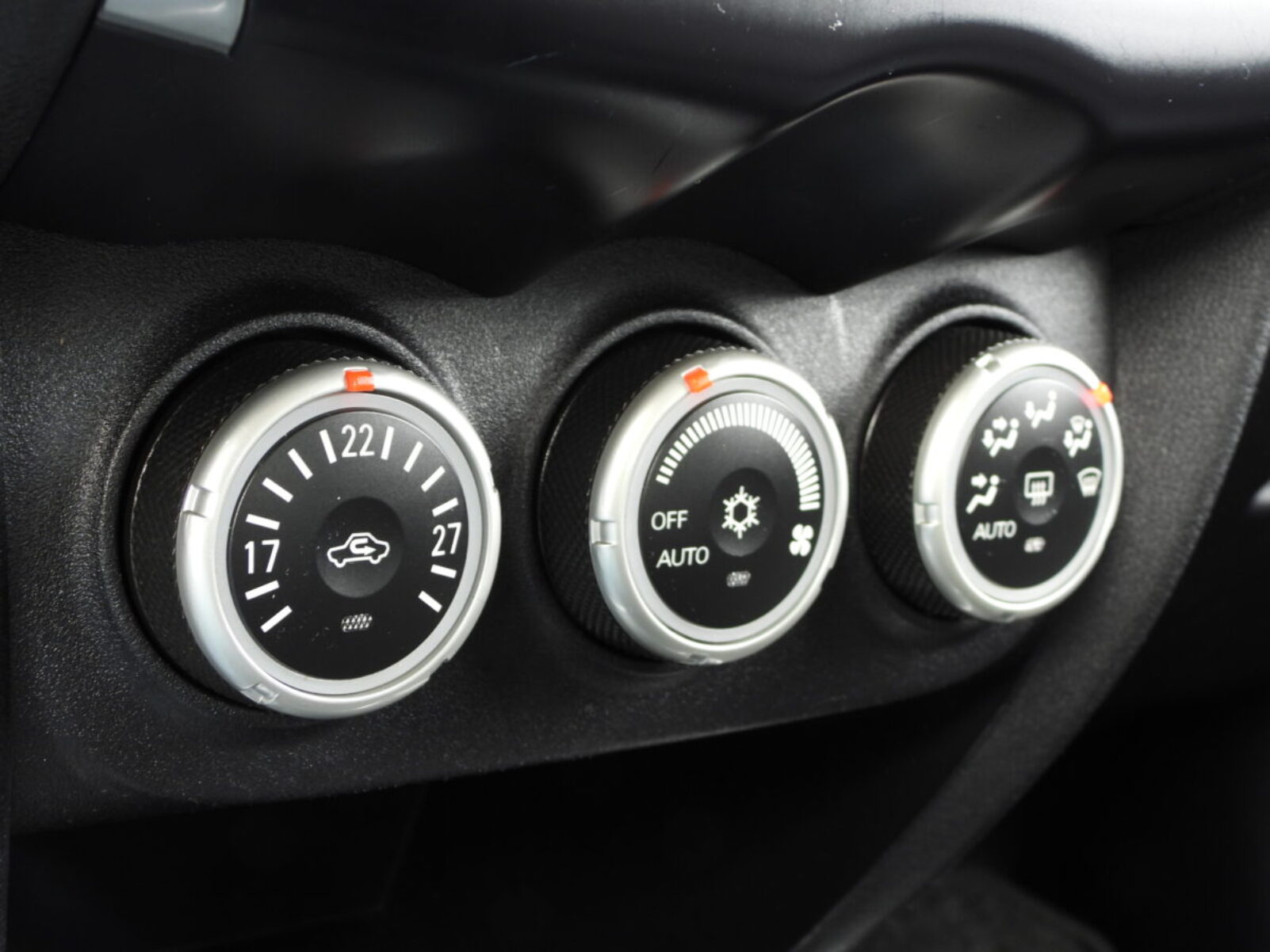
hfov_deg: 34.9
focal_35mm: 55
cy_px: 476
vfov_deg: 26.6
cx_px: 635
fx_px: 2018
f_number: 3.5
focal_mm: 9.8
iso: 160
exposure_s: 1/30
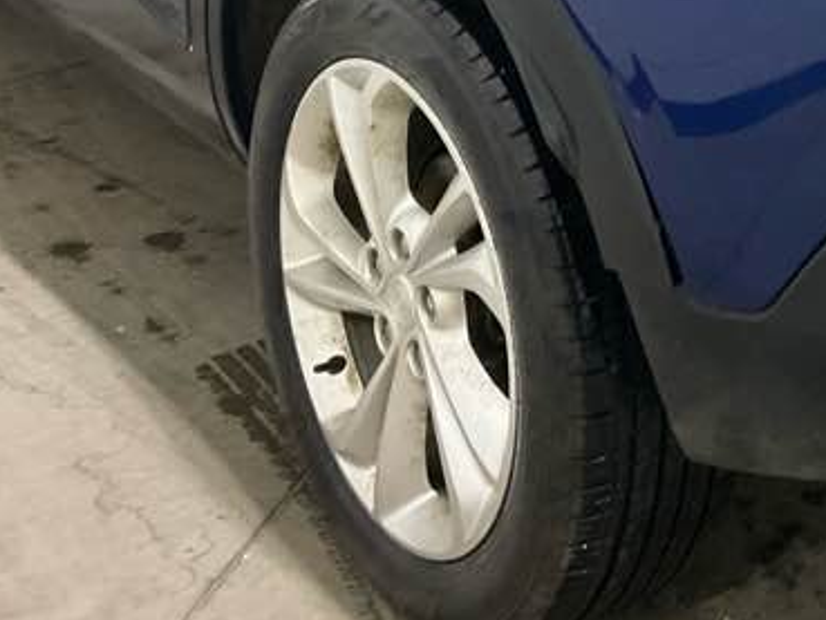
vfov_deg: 15.6
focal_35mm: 89
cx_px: 780
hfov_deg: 21.4
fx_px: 2124
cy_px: -248
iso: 200
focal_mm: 3
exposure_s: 1/60
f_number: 1.8
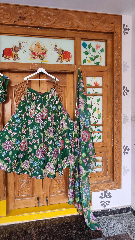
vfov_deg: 103.0
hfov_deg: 69.4
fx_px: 95
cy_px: 120
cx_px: 51
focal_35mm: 15
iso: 320
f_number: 2.2
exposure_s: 1/33
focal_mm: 2.2
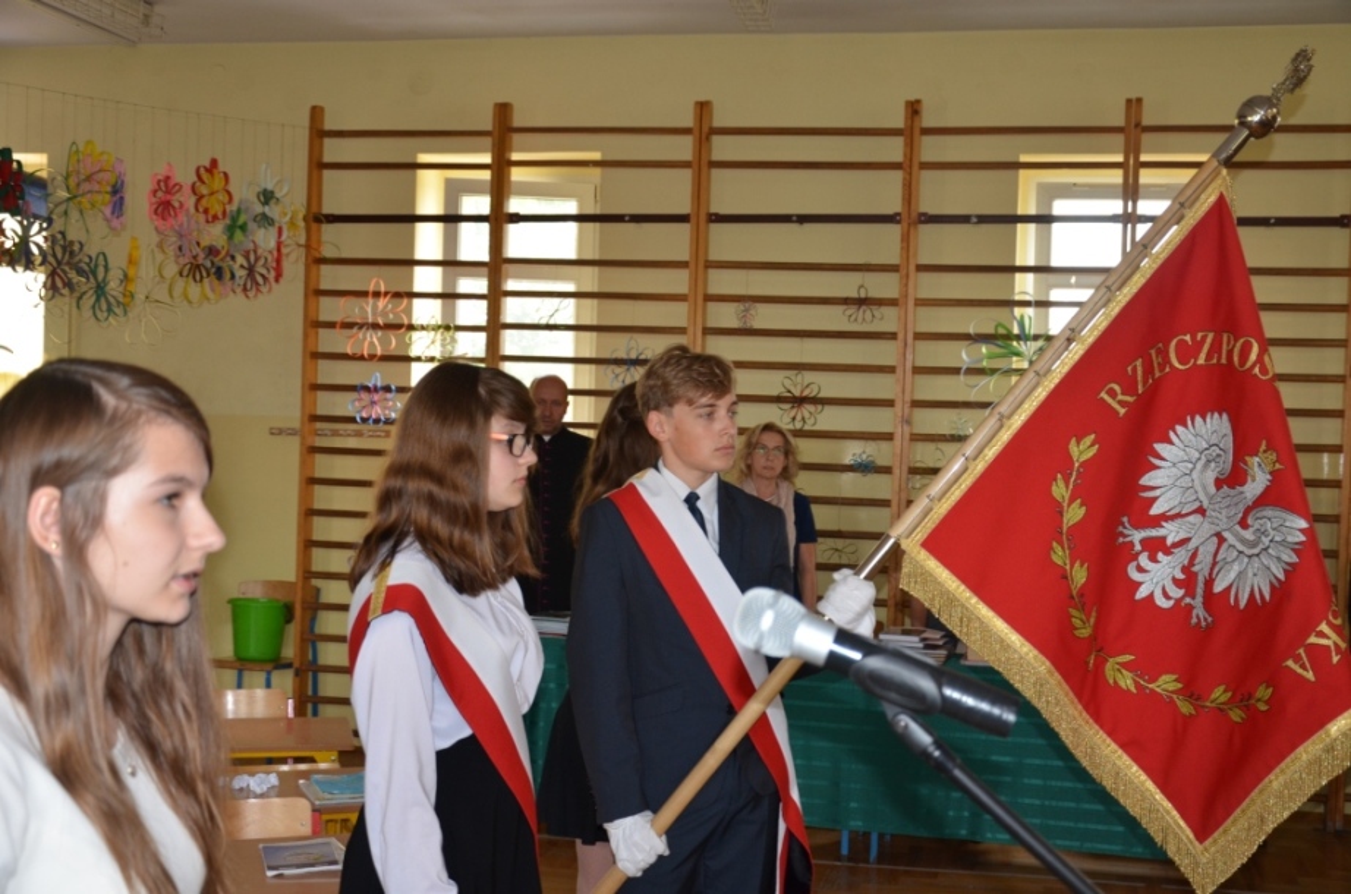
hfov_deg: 41.2
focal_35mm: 48
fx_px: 1797
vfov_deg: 27.9
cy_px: 447
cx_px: 676
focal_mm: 32
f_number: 4.2
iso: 400
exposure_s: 1/80
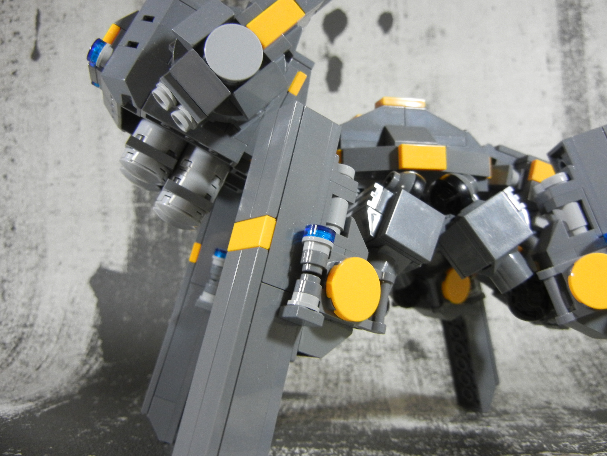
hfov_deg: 54.0
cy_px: 228
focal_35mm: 34
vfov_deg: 41.8
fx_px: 596
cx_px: 304
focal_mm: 6.2
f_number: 3.6
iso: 400
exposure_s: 1/32.7
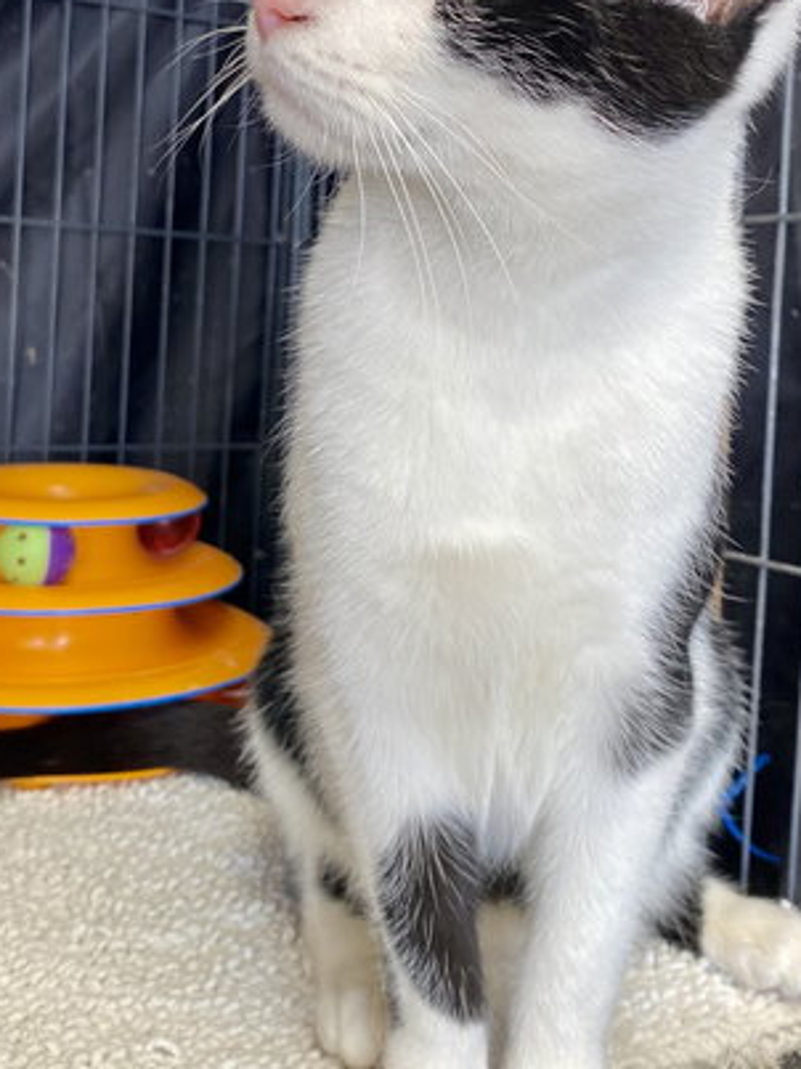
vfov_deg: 43.4
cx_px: 350
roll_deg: -3.0
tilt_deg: -1.9
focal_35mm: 43
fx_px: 1327
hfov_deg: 33.5
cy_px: 383
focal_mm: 4.25
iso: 64
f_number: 1.8
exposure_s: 1/60
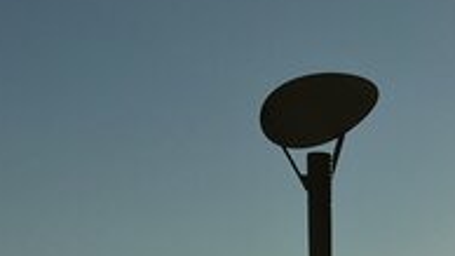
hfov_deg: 16.0
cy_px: 632
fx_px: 1568
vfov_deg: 8.5
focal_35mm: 130
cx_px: 509
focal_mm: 4.15
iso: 25
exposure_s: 1/2564
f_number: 2.2
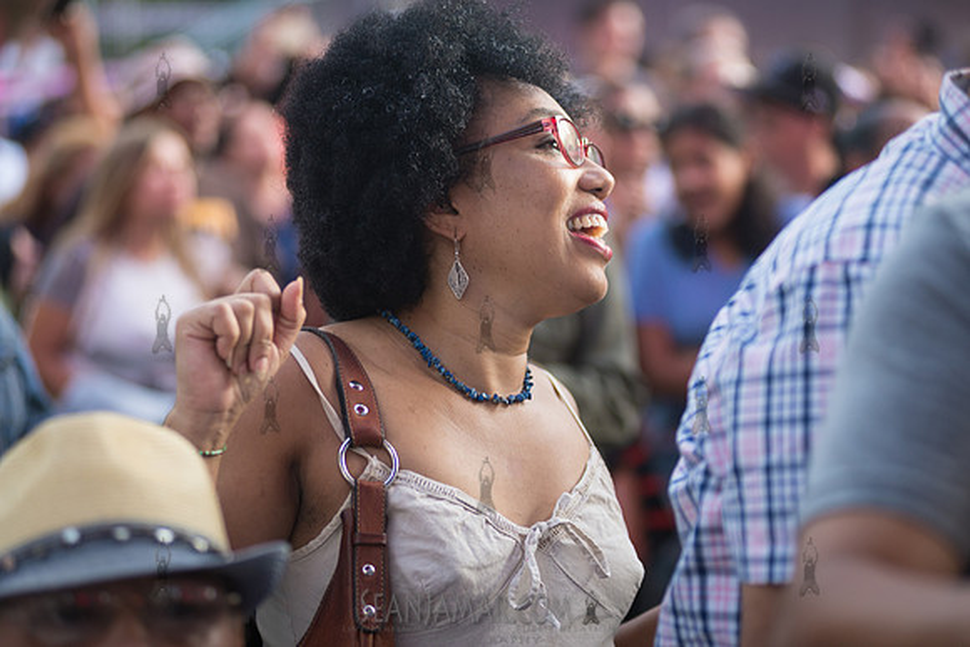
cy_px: 324
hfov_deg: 20.4
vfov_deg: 13.7
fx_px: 2695
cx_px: 485
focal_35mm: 100
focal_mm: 100
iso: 640
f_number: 3.2
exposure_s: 1/200
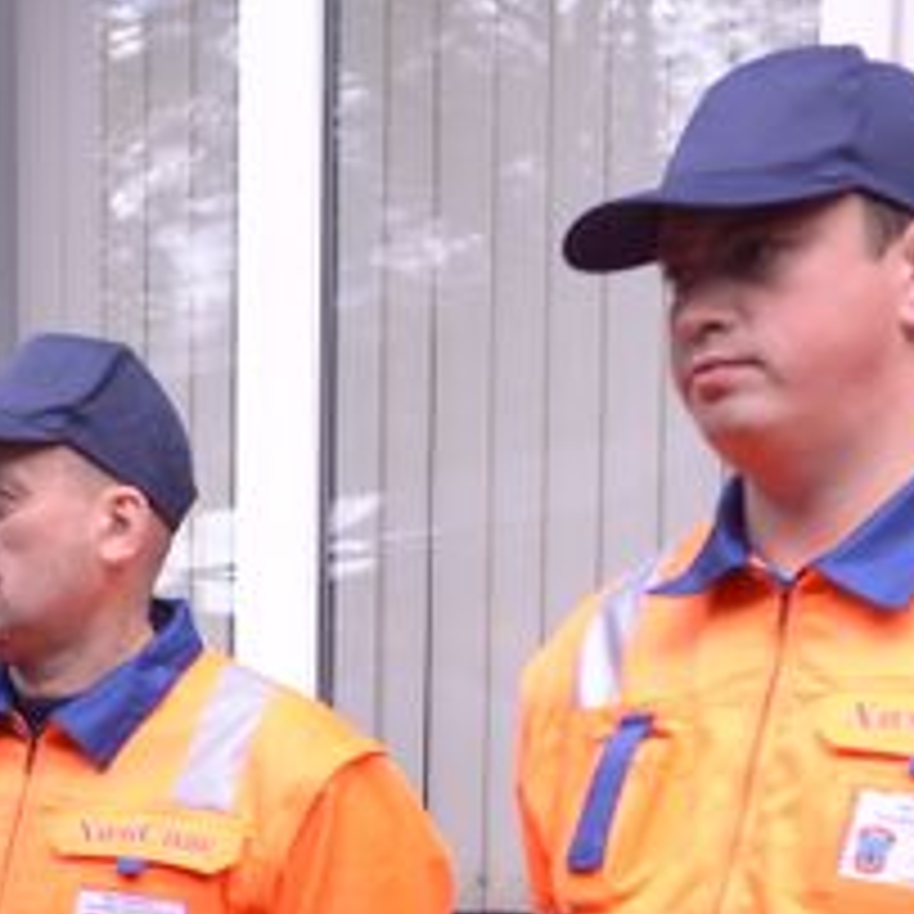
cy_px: 995
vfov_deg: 20.2
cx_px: -113
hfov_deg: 20.1
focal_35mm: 82
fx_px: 2450
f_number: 3.5
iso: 160
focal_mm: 28
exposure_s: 1/200
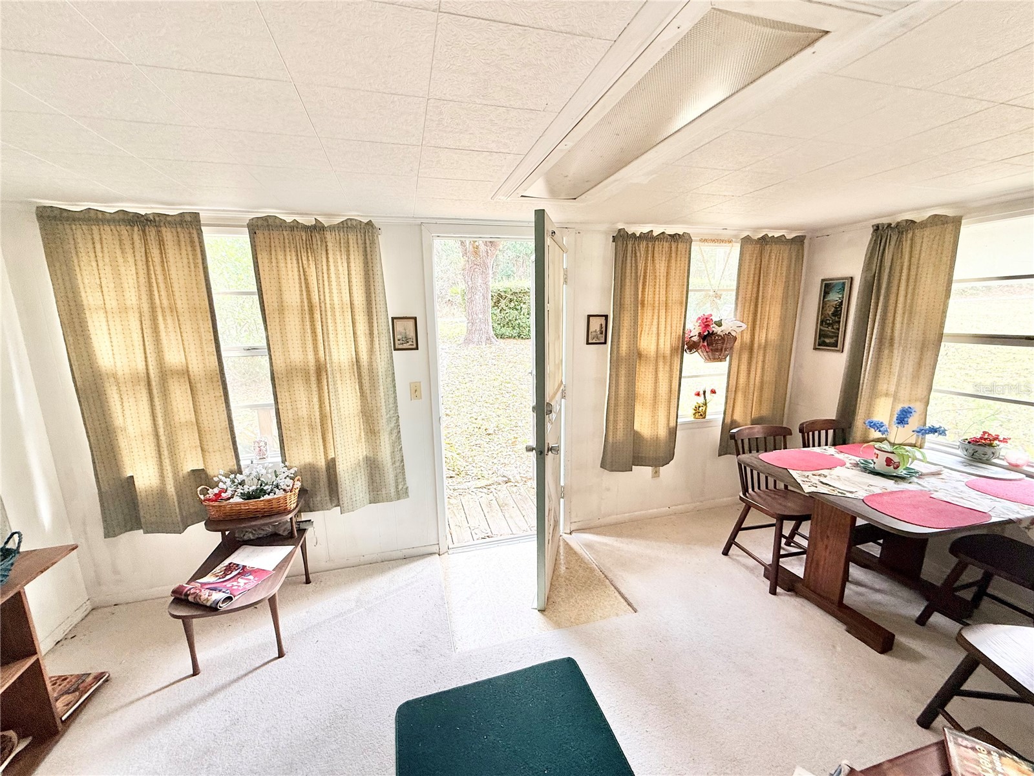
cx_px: 517
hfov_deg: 102.1
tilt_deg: -12.0
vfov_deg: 85.7
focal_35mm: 14
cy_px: 388
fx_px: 418
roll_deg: +0.8
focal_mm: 2.22
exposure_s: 1/99
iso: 64
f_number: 2.2
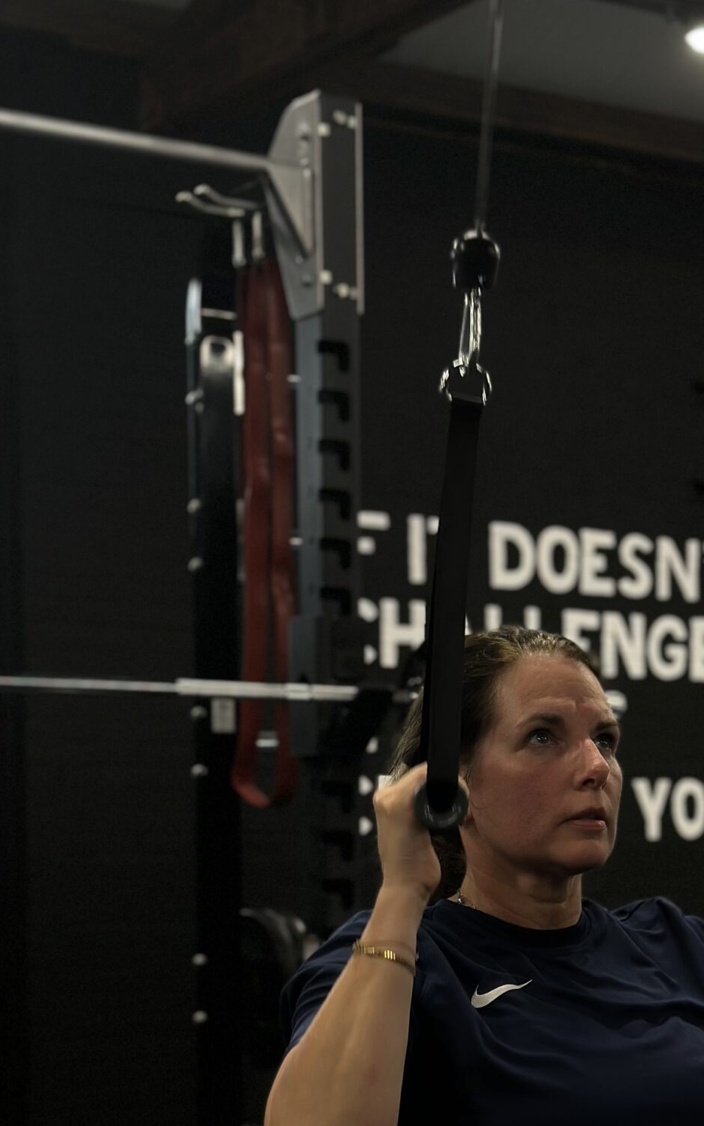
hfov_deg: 14.8
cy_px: 895
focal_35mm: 87
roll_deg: +0.0
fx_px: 2670
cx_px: 660
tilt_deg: -1.3
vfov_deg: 23.5
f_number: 1.78
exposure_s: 1/100
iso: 100
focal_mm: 6.86
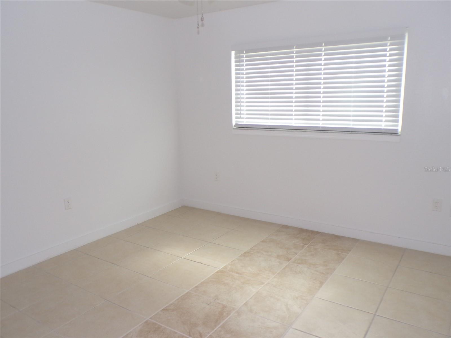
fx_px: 365
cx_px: 226
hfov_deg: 63.4
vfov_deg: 49.7
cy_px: 169
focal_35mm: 28
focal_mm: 5
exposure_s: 1/34
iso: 200
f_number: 3.1
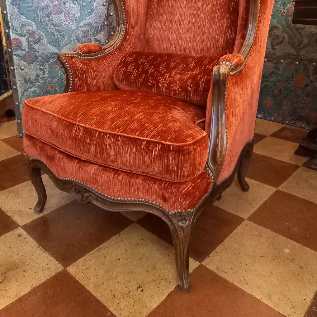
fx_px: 311
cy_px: 120
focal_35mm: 30
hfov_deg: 54.0
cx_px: 156
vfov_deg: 53.5
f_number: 1.8
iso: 1600
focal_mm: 4.65
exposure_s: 1/17
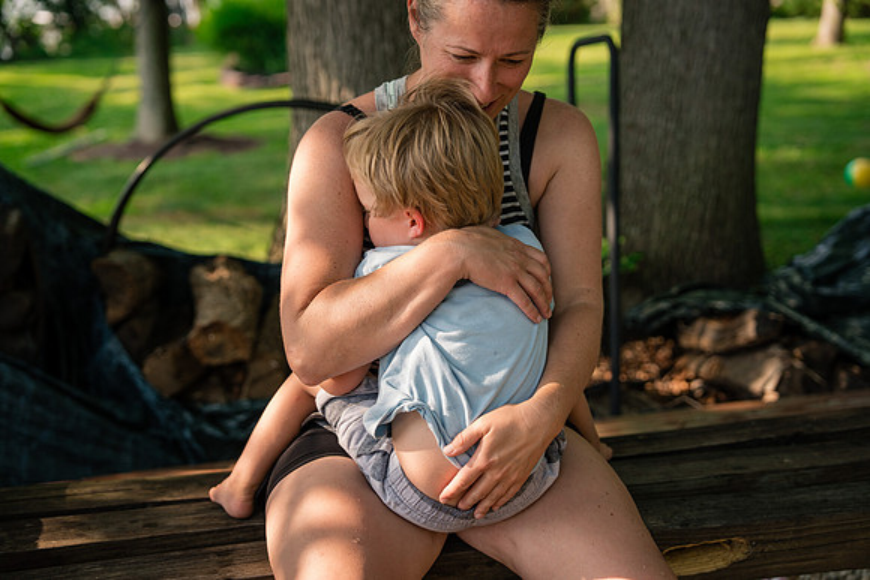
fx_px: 1184
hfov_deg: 40.3
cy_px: 290
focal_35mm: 49
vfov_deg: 27.5
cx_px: 435
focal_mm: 49
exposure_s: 1/800
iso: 250
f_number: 2.8
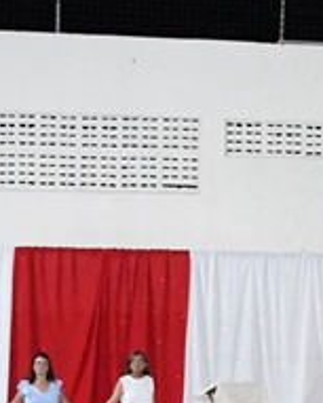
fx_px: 1624
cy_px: 440
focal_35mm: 136
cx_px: 657
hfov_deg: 10.4
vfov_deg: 13.9
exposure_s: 1/250
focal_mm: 18
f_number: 5
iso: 10000
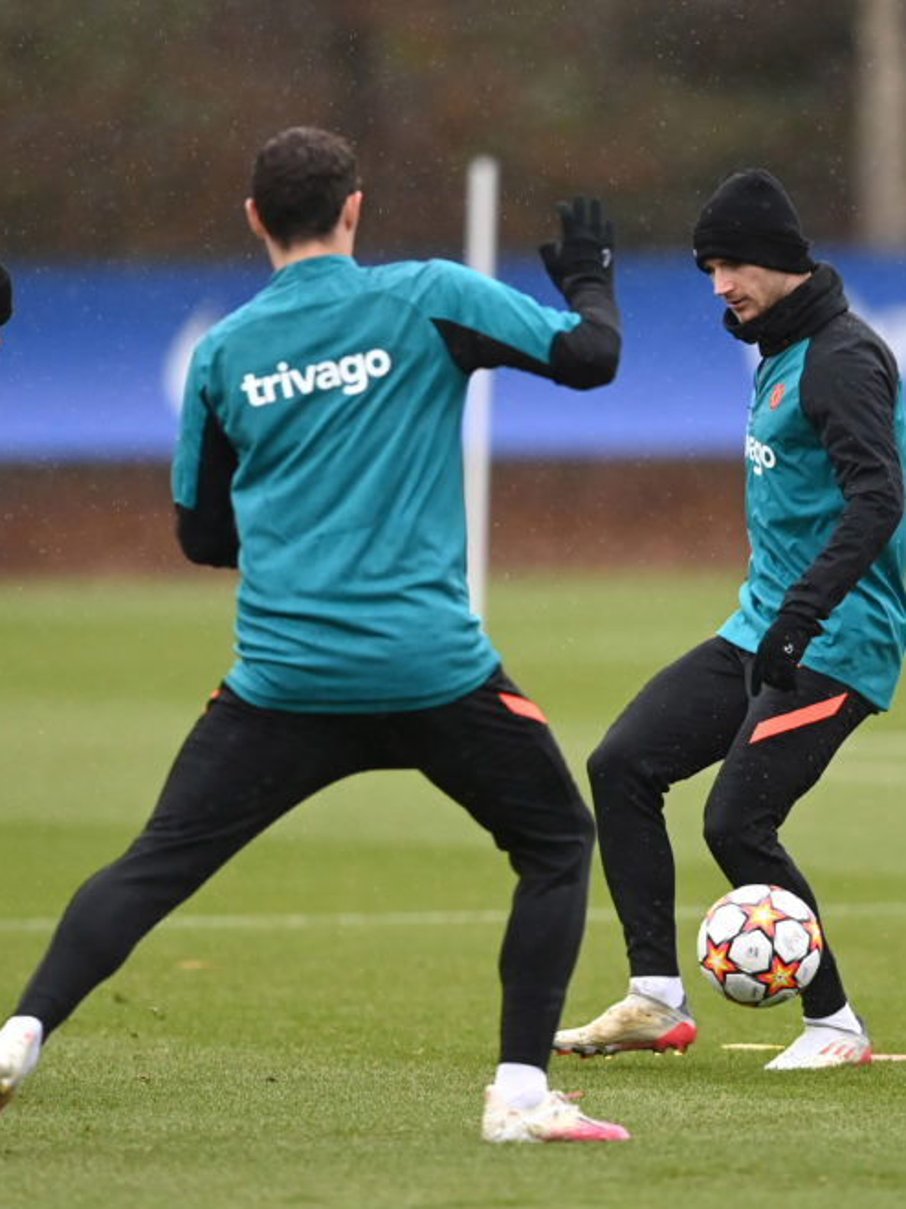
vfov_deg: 3.3
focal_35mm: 598
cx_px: 492
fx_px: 20875
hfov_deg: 2.5
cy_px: 612
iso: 2000
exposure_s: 1/1600
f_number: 2.8
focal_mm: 400
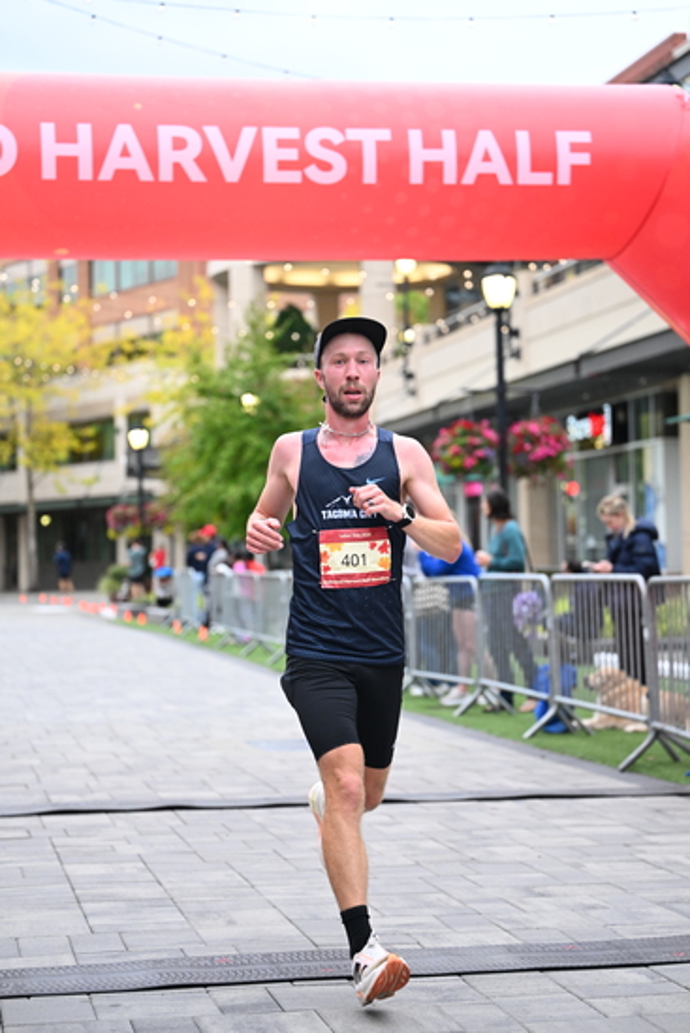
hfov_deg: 19.2
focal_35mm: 71
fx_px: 2040
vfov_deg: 28.4
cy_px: 516
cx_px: 345
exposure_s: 1/800
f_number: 2.8
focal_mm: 71
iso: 1600
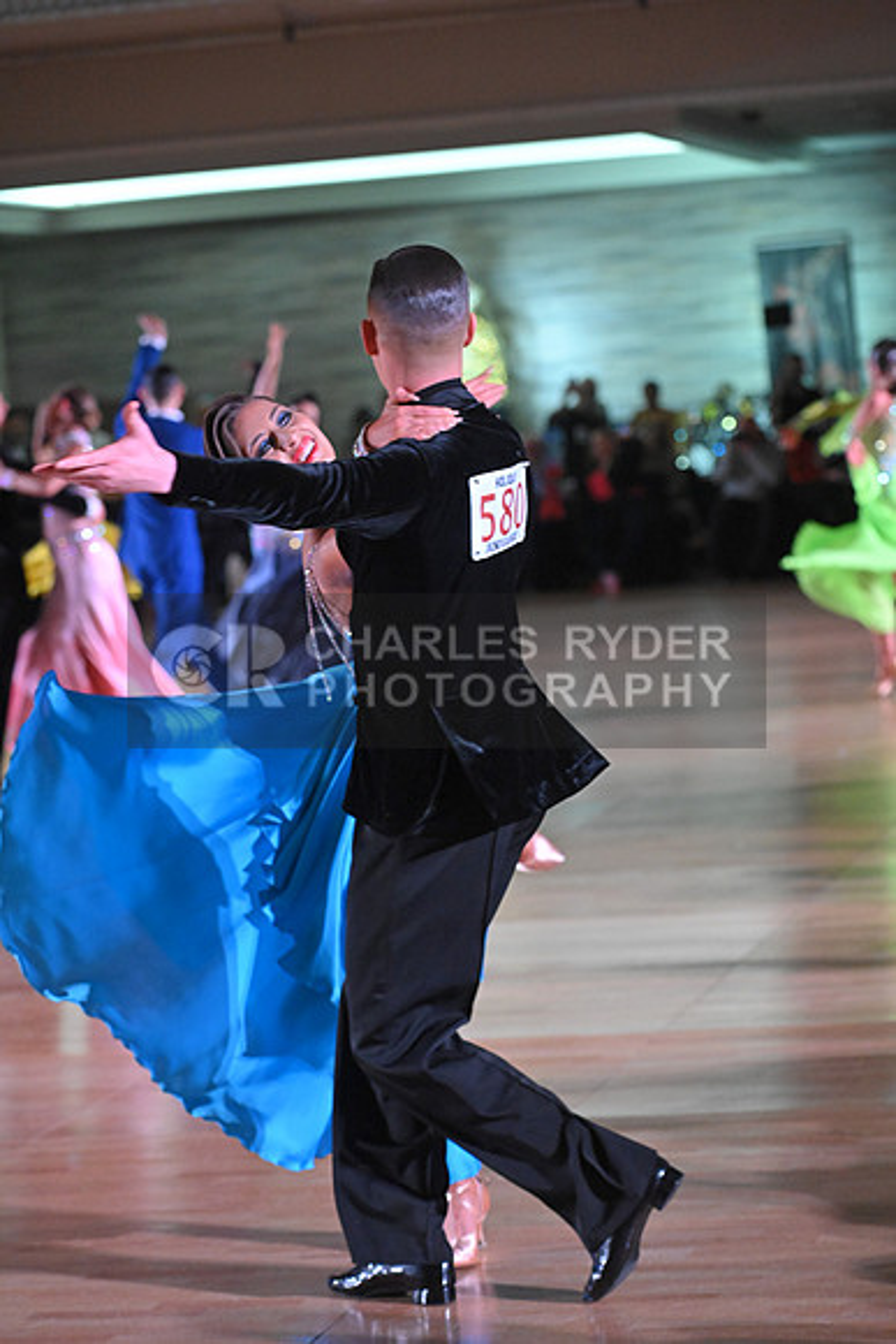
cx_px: 448
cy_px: 672
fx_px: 4104
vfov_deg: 18.6
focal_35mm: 110
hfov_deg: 12.5
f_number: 5
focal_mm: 110
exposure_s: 1/400
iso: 5000
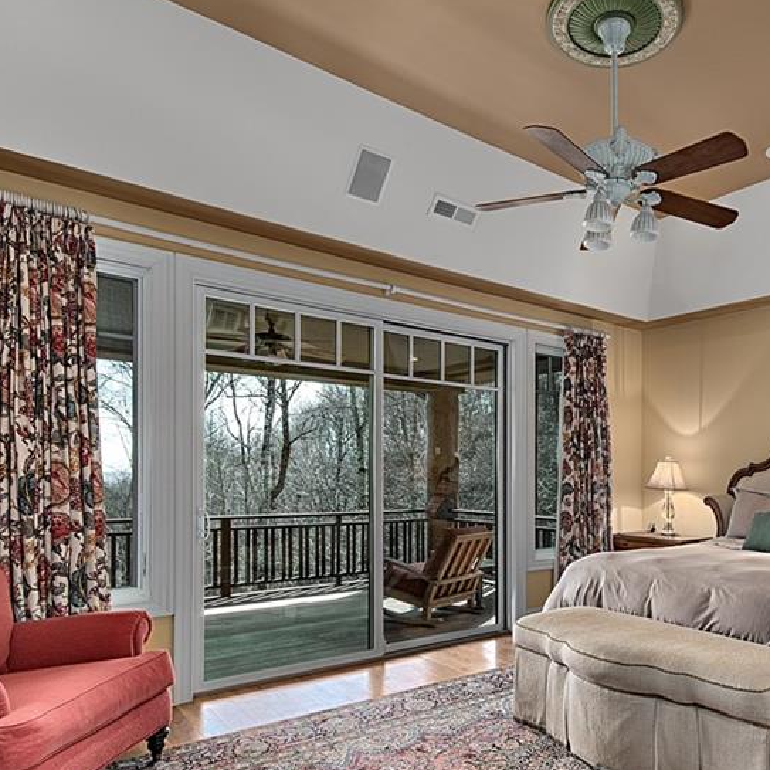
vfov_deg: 64.6
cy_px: 453
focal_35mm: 24
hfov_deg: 62.3
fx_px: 604
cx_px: 550
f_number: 8
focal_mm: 10
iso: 100
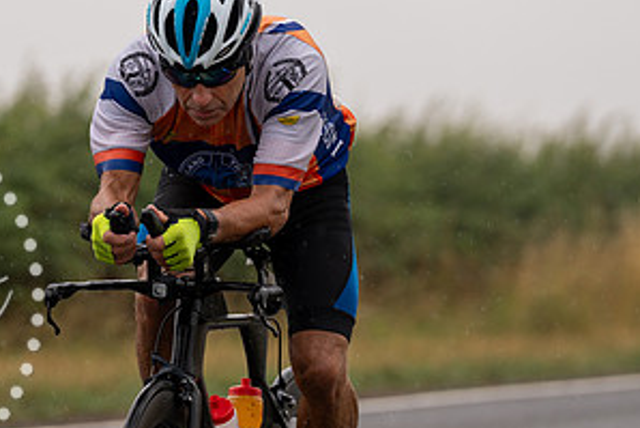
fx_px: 6510
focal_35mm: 366
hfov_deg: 5.6
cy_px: 188
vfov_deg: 3.8
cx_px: 176
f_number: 4
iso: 100
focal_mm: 188
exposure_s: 1/1000
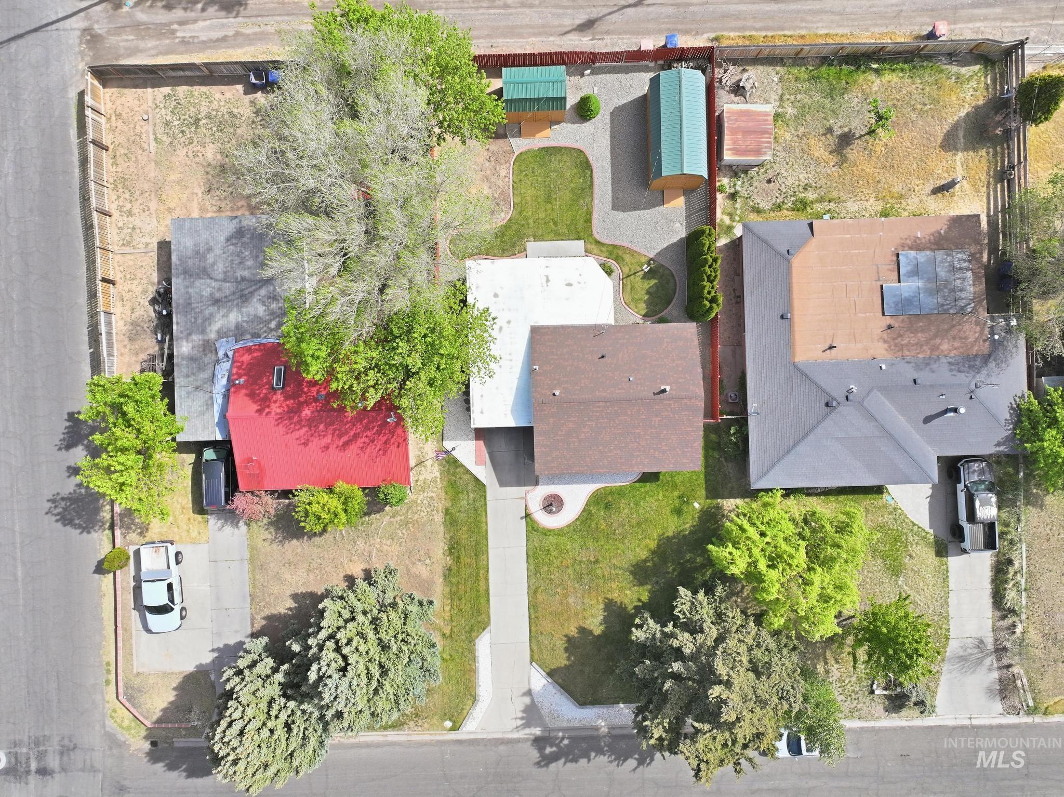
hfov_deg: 71.6
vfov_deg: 56.8
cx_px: 532
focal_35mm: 24
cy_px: 398
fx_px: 737
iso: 310
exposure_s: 1/1600
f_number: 2.8
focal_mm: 12.3
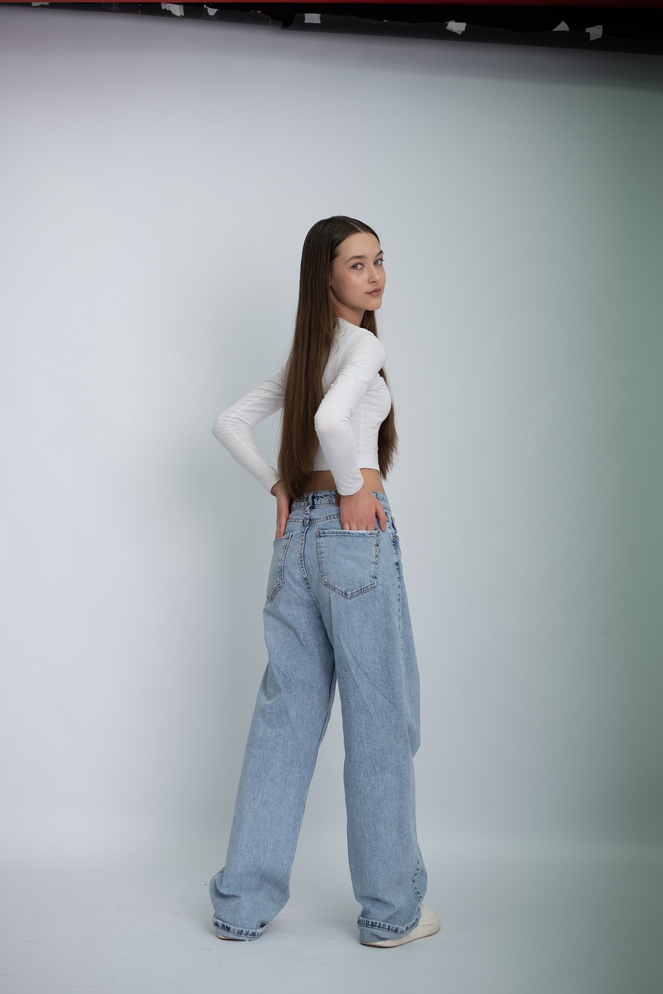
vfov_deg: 39.6
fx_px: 1380
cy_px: 497
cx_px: 332
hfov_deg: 27.0
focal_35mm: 50
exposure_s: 1/200
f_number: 2.5
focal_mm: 50
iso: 125
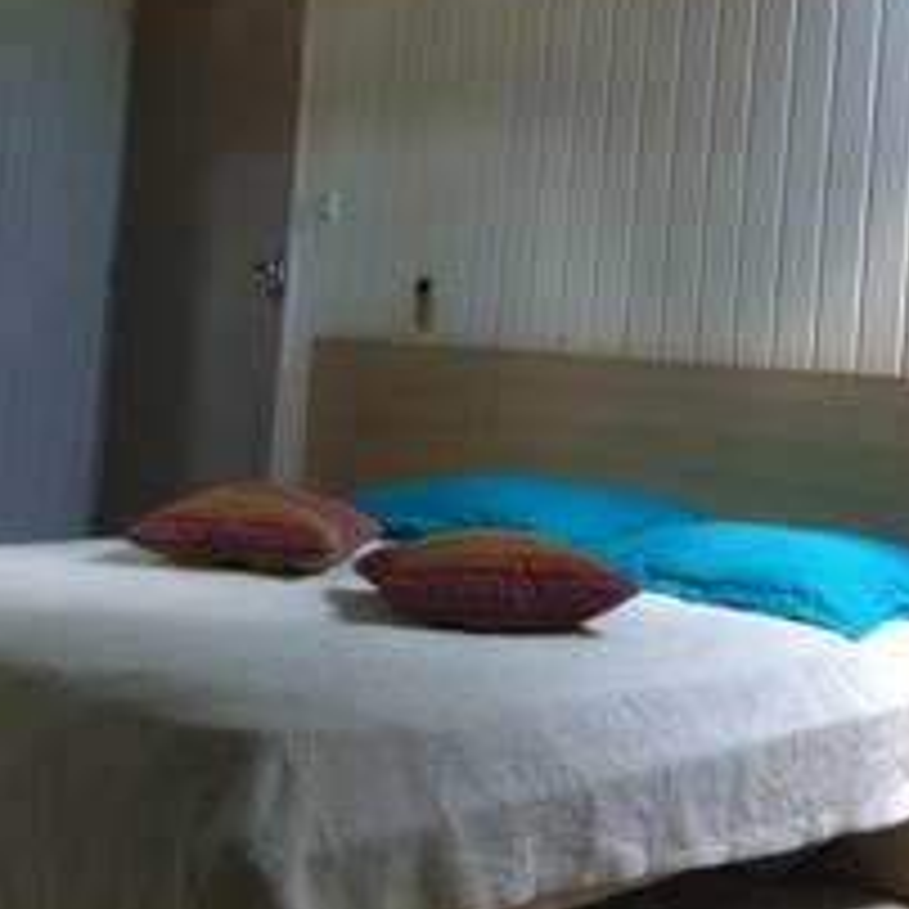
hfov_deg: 31.1
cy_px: 328
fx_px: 1634
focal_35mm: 55
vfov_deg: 30.9
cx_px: 446
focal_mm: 3.85
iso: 125
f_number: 2.8
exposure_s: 1/15
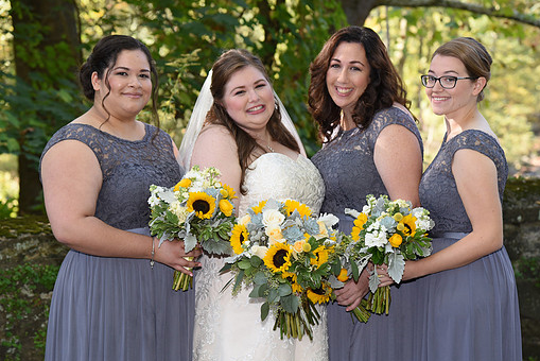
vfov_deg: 14.0
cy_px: 204
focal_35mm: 98
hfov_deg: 20.8
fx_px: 1471
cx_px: 291
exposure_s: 1/200
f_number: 5
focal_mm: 86
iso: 640
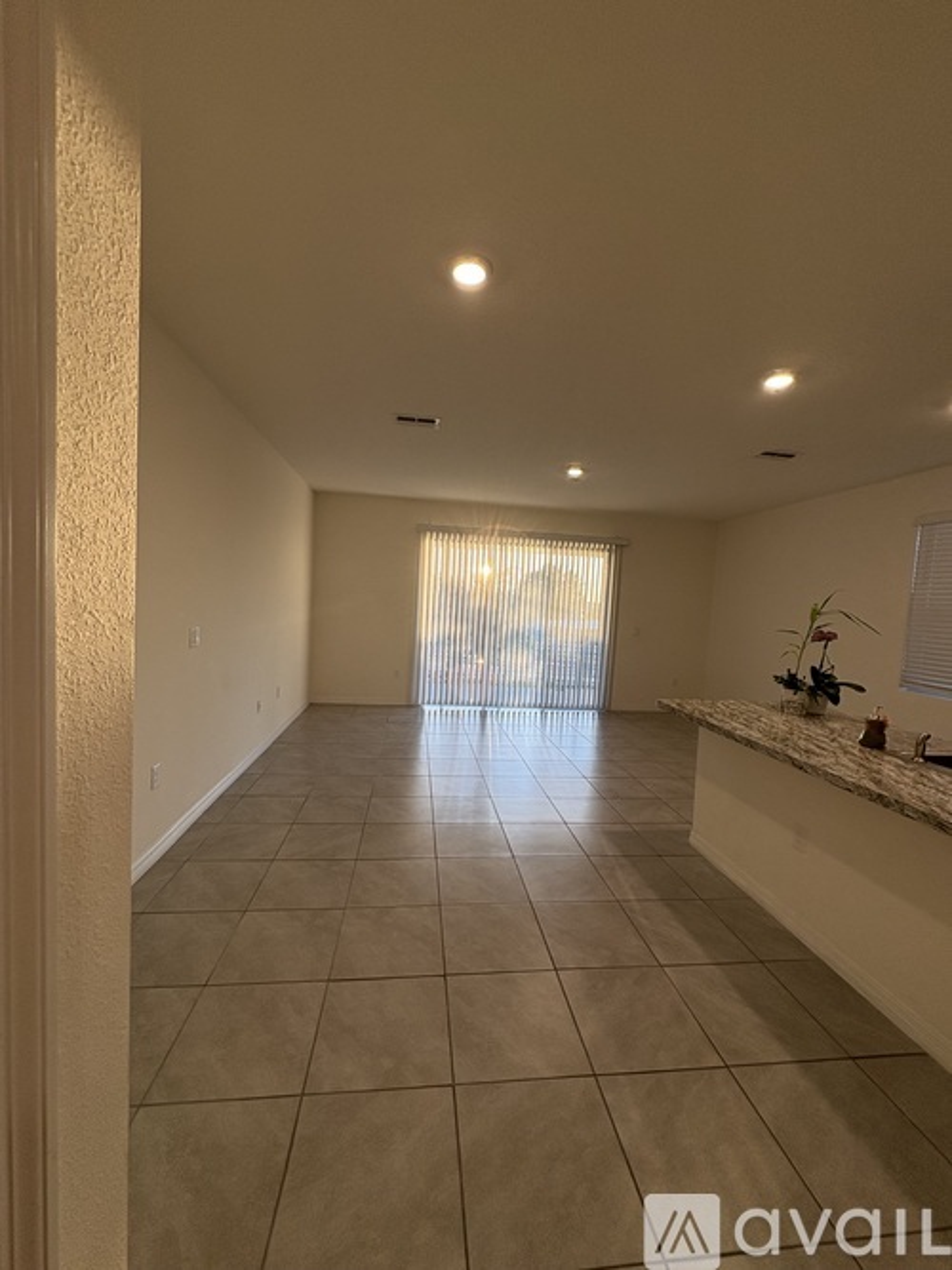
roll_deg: -3.3
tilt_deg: -3.0
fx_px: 514
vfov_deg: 102.1
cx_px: 476
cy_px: 635
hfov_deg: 85.7
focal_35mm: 14
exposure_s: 1/127
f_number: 2.2
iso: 100
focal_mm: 2.22
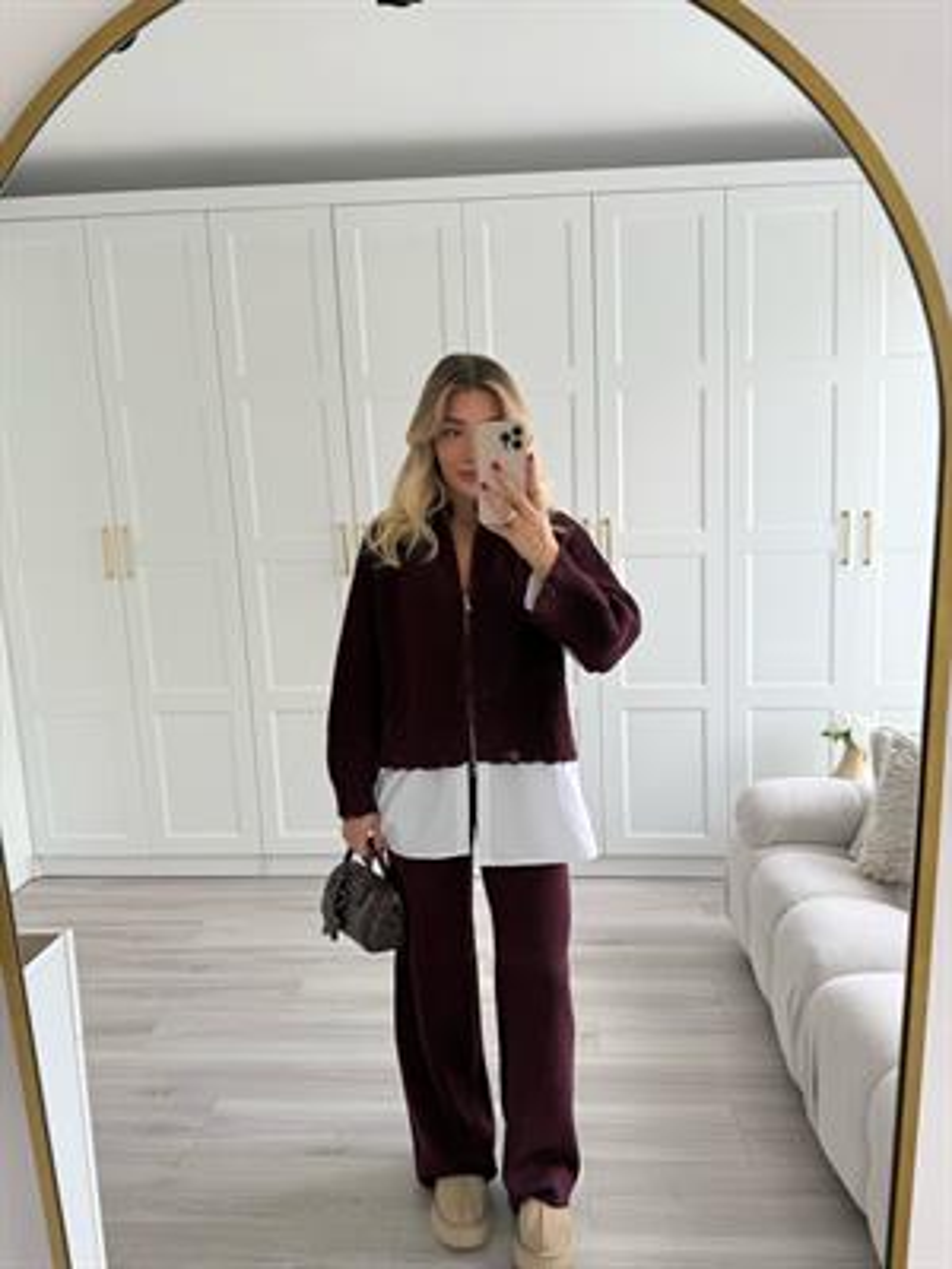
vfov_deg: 71.6
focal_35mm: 24
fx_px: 880
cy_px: 634
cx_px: 476
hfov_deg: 56.8
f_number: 1.78
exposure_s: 1/121
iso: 100
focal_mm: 6.76
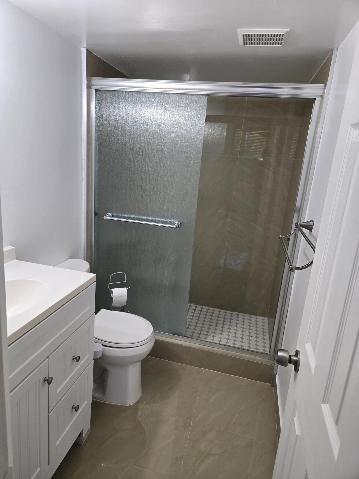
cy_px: 240
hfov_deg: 58.9
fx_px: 318
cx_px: 180
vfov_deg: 73.9
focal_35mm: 23
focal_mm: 5.4
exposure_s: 1/120
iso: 64
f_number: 1.8
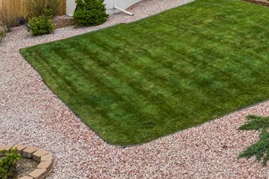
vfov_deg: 19.1
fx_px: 478
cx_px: 278
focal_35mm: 64
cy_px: -73
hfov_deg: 29.1
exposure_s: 1/100
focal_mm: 12.29
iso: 100
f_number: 10
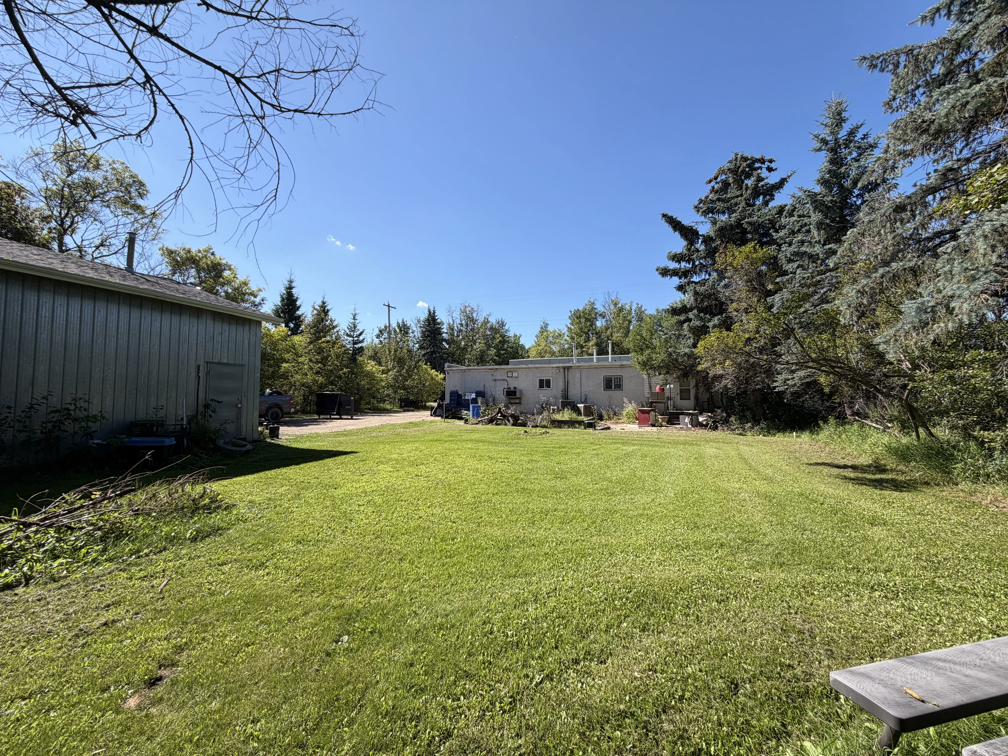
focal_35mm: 14
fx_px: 408
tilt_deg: +2.9
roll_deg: +0.3
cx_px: 504
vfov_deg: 85.7
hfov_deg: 102.1
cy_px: 378
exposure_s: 1/770
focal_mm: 2.22
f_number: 2.2
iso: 32
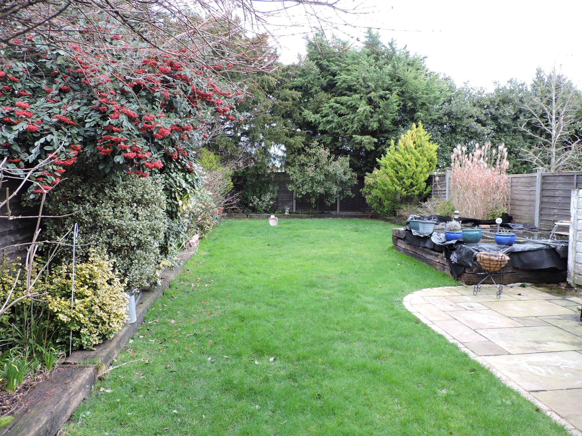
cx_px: 291
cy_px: 218
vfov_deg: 56.8
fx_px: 404
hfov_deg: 71.6
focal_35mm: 24
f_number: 3
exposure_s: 1/100
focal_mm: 4.3
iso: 100
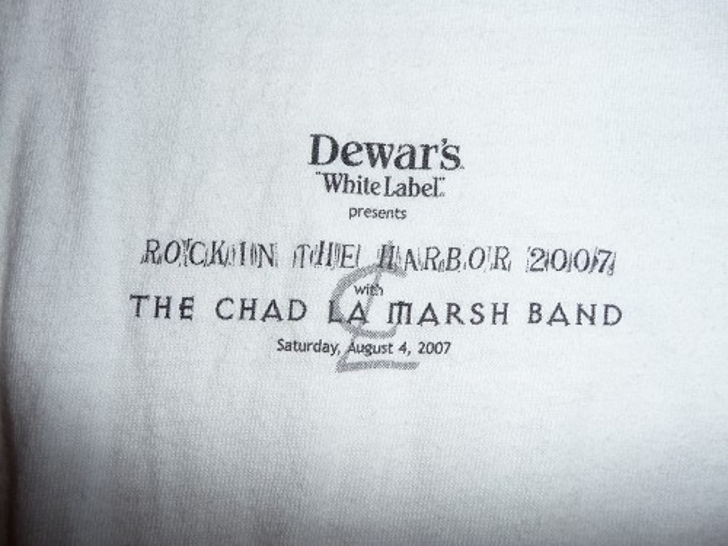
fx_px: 631
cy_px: 273
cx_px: 364
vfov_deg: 46.8
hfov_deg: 60.0
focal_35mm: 30
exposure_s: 1/30
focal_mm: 5
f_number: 3.4
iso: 100
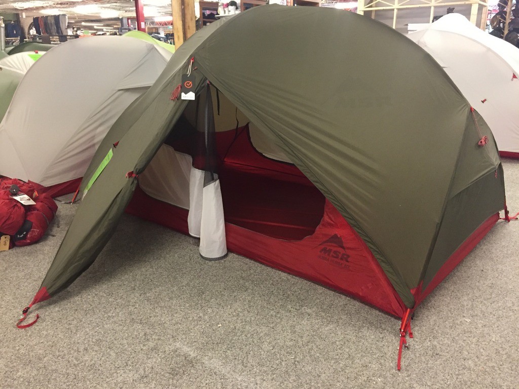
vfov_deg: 48.2
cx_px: 260
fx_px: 435
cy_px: 194
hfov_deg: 61.7
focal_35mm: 29
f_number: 2.2
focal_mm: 4.15
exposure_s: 1/25
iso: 250
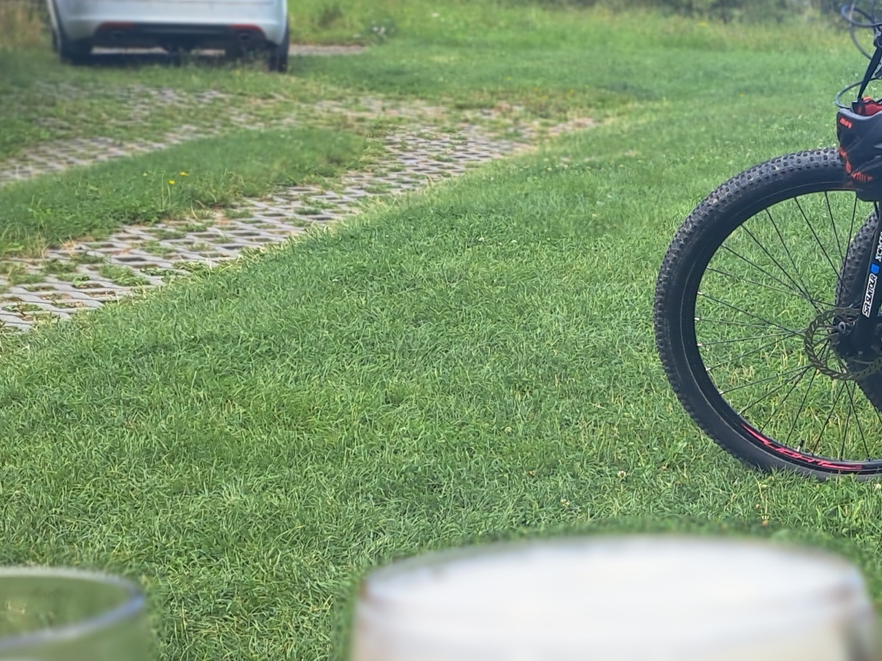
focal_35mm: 75
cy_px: 562
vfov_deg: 19.4
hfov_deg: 25.4
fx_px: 1911
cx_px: 747
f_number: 1.8
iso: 50
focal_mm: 5.23
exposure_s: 1/557
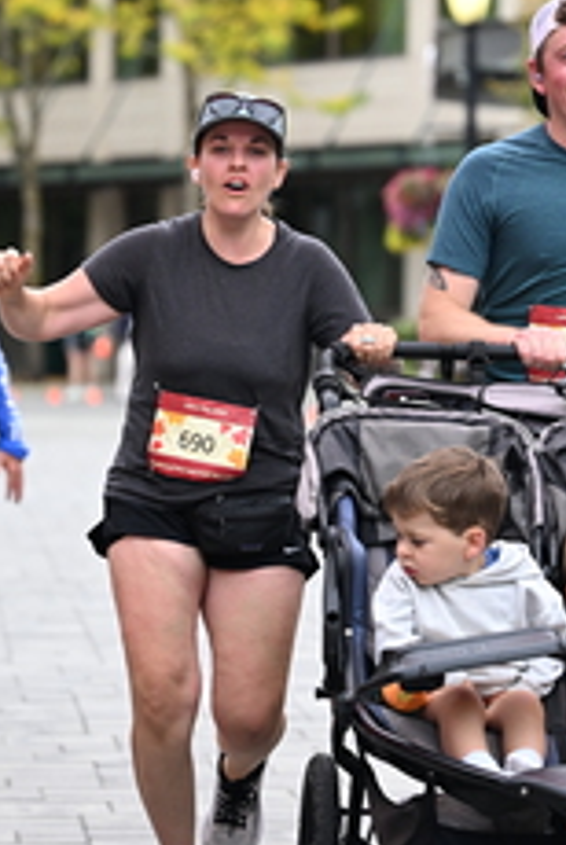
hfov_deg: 6.1
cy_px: 191
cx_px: 351
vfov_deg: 9.0
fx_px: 5337
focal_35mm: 227
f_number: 2.8
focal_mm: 95
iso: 640
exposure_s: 1/2000
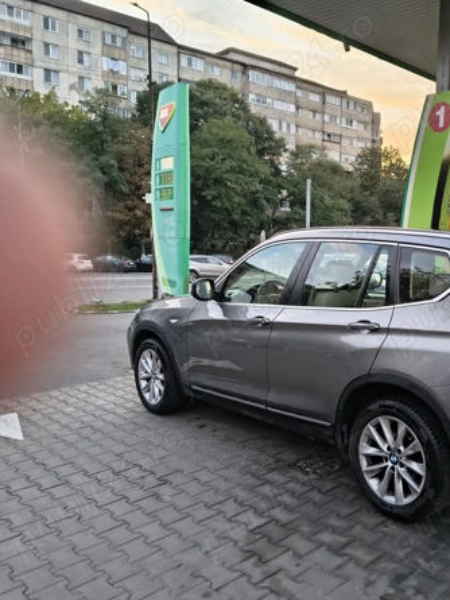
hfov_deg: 42.7
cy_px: 299
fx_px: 537
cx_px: 381
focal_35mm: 31
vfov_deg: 58.3
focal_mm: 5.56
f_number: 1.8
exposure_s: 1/106
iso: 100
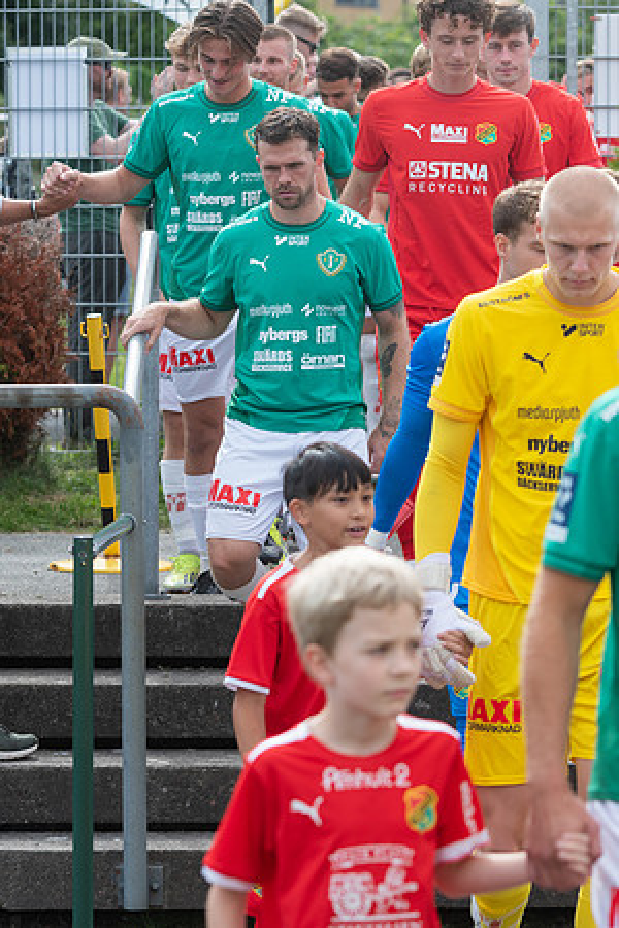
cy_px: 464
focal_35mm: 158
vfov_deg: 13.0
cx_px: 310
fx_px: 4062
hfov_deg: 8.7
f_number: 5
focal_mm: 105
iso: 280
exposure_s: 1/640
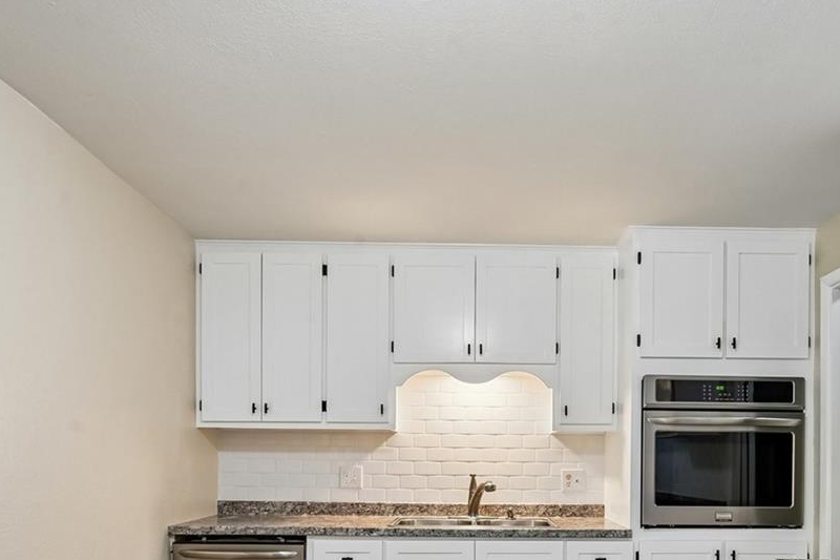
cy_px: 461
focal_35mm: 28
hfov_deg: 65.2
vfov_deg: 43.8
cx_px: 477
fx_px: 653
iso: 400
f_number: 10
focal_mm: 14
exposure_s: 1/13
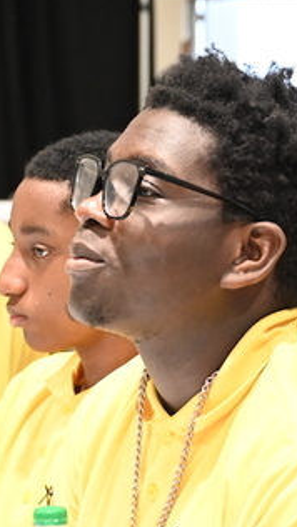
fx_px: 2182
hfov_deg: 7.8
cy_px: 324
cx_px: 194
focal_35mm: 156
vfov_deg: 13.8
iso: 3200
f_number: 4
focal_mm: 46
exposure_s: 1/100
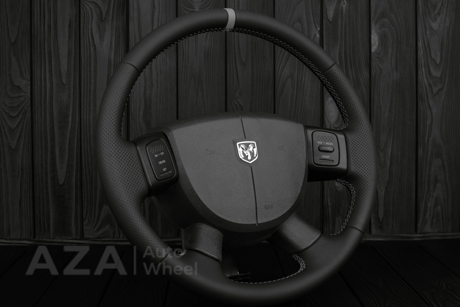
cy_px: 155
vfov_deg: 24.8
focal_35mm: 55
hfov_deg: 36.5
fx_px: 697
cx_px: 236
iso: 500
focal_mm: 35
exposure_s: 1/125
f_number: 6.3
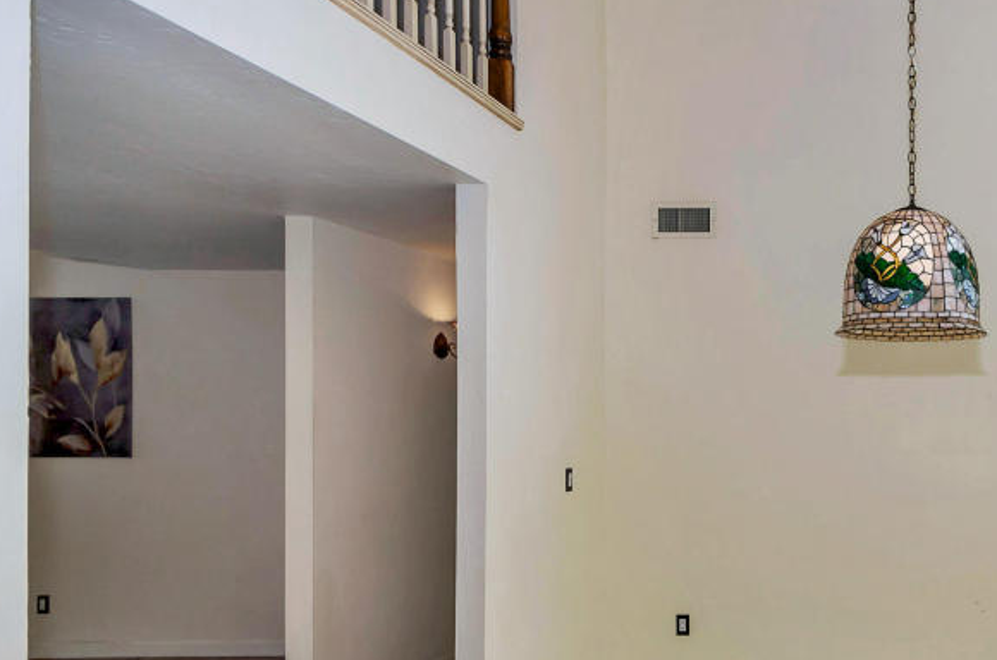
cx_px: 929
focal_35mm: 30
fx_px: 829
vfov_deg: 43.2
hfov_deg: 52.9
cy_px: 390
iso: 100
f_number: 8
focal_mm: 10
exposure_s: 1/125
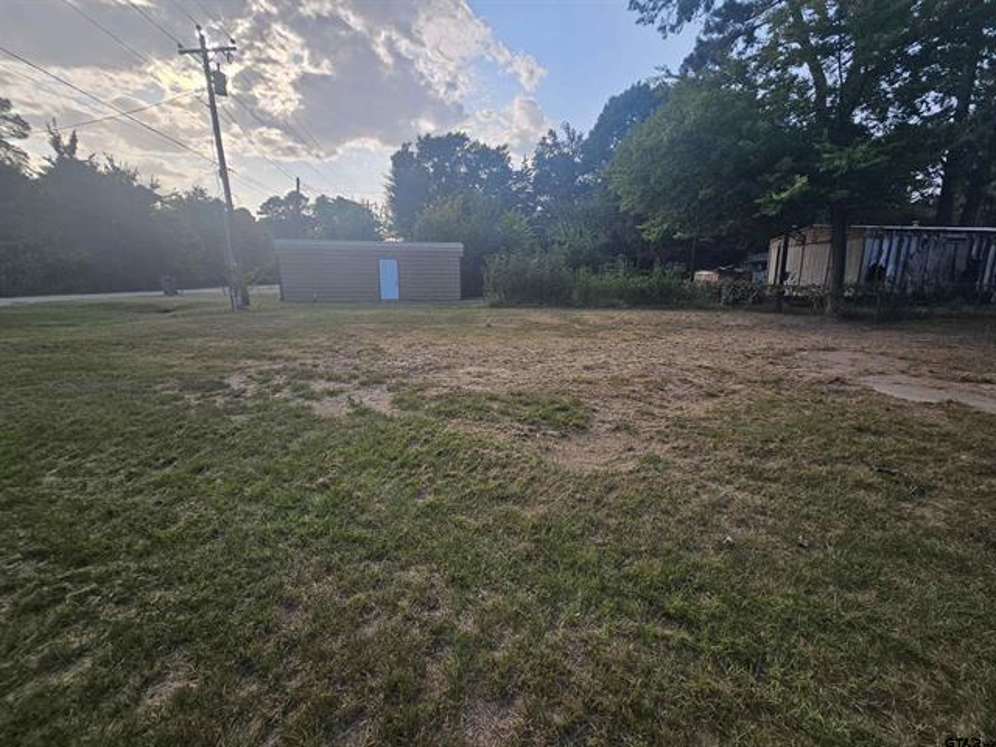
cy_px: 374
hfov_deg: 106.2
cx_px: 498
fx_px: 374
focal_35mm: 13
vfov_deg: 89.9
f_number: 2.2
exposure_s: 1/1073
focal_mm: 2.2
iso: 50
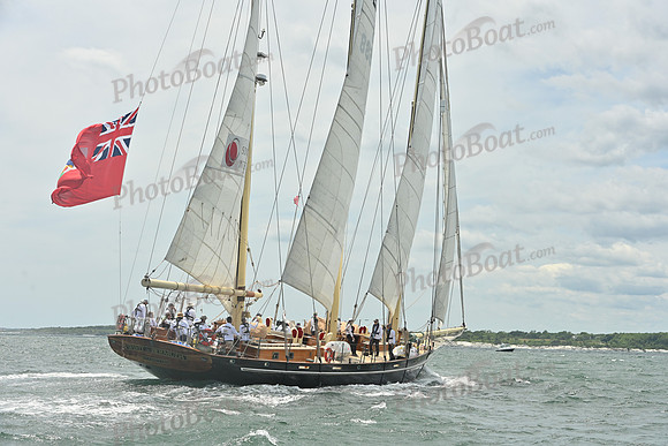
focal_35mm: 70
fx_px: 1299
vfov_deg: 19.5
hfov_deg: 28.8
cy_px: 223
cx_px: 334
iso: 250
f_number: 8
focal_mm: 70
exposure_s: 1/1250
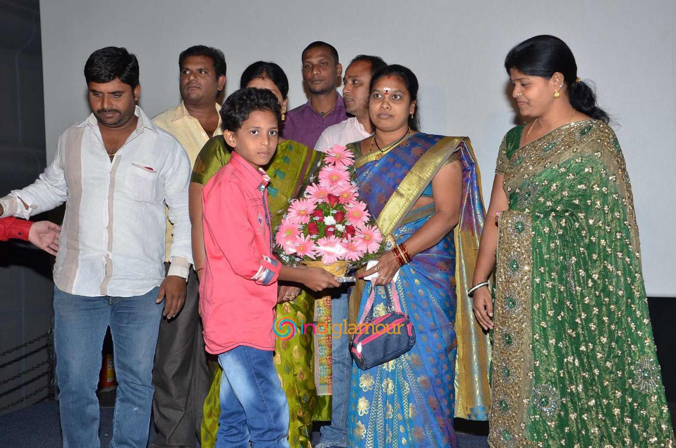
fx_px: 900
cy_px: 224
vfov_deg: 28.0
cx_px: 338
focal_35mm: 48
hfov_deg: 41.2
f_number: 5.6
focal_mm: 32
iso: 320
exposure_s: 1/125
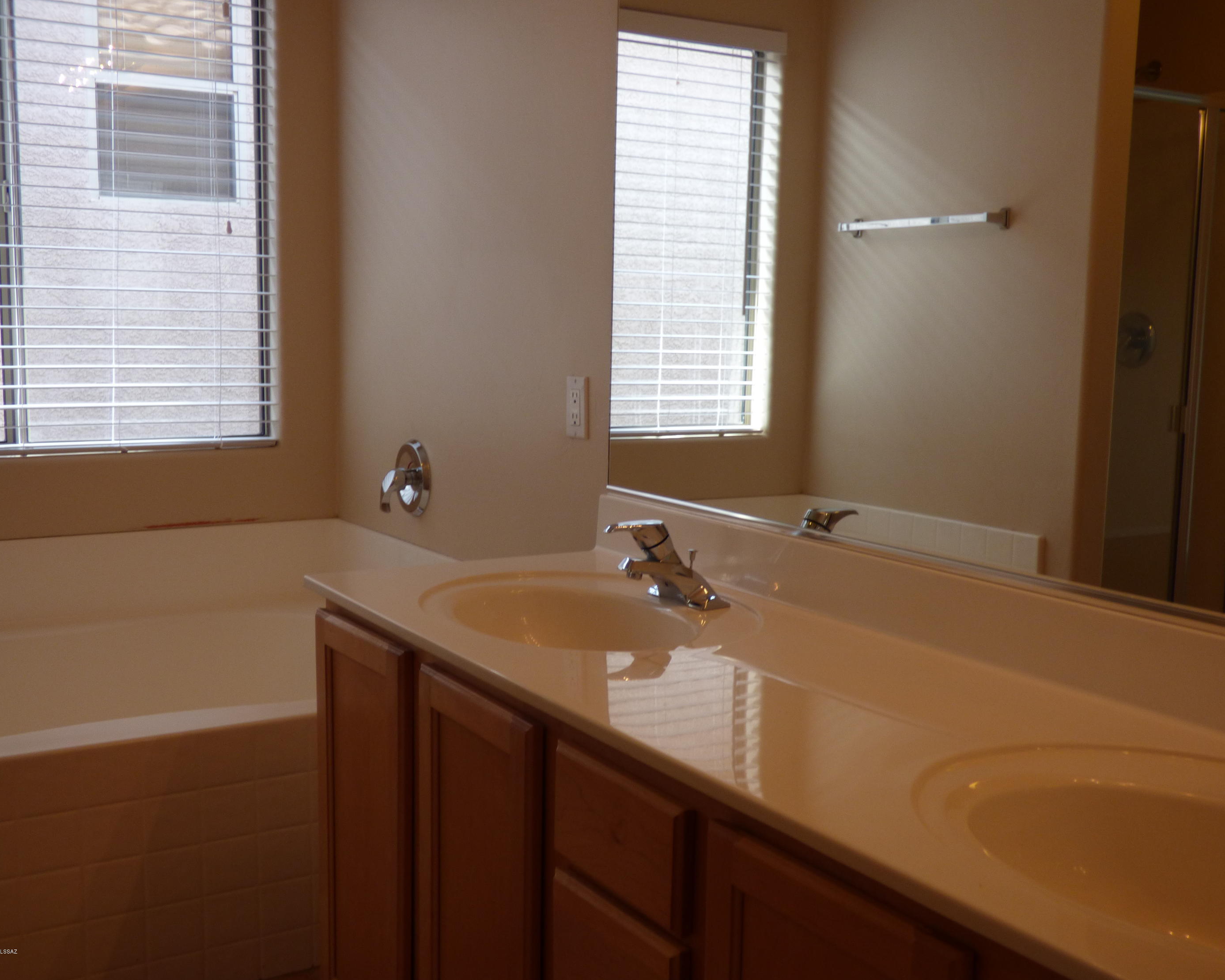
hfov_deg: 47.9
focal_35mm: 38
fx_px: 1378
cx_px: 638
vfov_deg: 39.2
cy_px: 486
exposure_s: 1/60
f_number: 3.5
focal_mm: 6.47
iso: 125
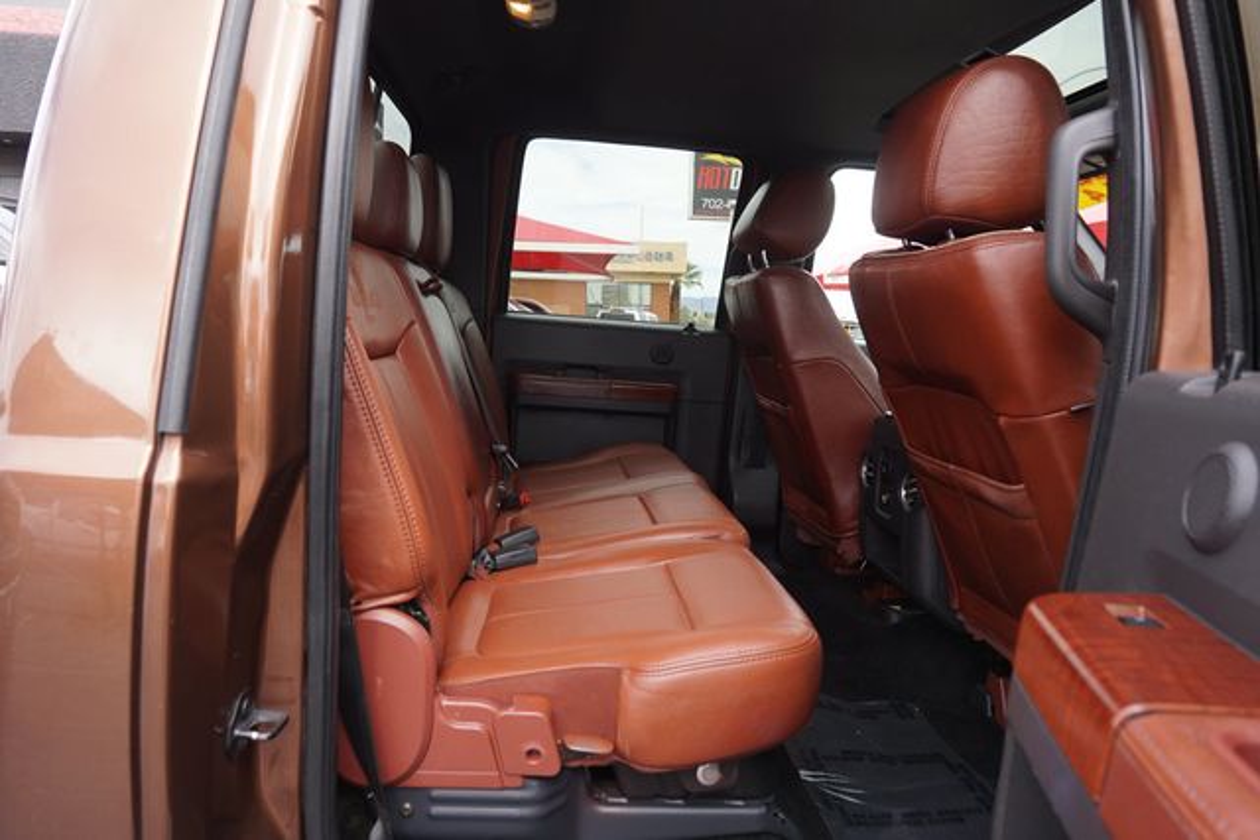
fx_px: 840
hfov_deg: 73.7
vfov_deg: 53.2
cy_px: 420
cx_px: 630
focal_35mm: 24
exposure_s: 1/60
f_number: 4.5
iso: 100
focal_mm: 16
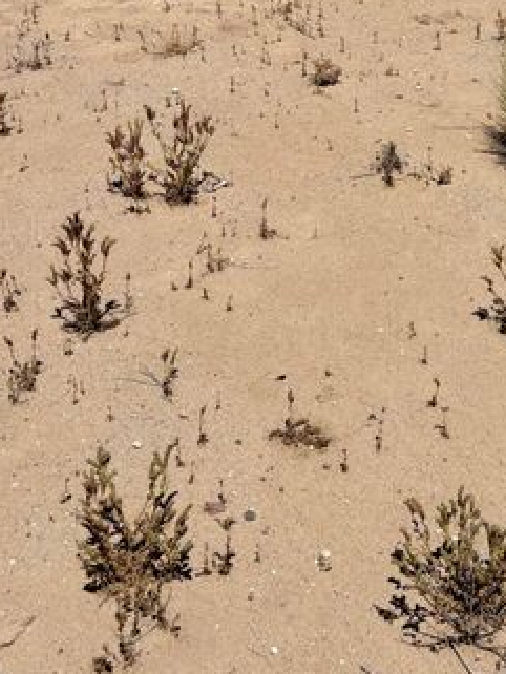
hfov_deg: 26.9
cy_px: 81
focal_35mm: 54
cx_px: 336
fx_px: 1052
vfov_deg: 33.8
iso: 50
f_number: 1.6
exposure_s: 1/8333
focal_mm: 5.96
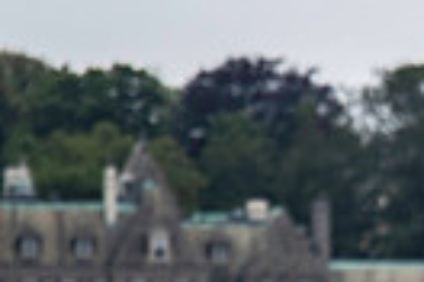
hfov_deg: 0.9
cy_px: 480
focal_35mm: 2310
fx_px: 27205
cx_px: 834
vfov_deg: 0.6
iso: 250
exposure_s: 1/2500
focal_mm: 300
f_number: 4
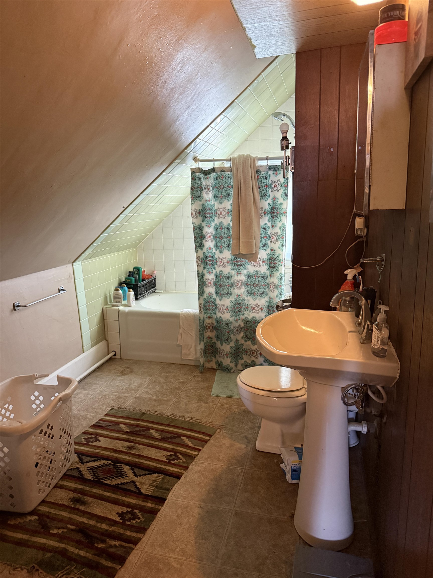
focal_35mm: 24
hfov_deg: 56.8
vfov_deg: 71.6
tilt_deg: -11.8
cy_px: 289
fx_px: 400
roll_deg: +0.9
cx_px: 216
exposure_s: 1/60
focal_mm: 6.76
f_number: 1.78
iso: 800
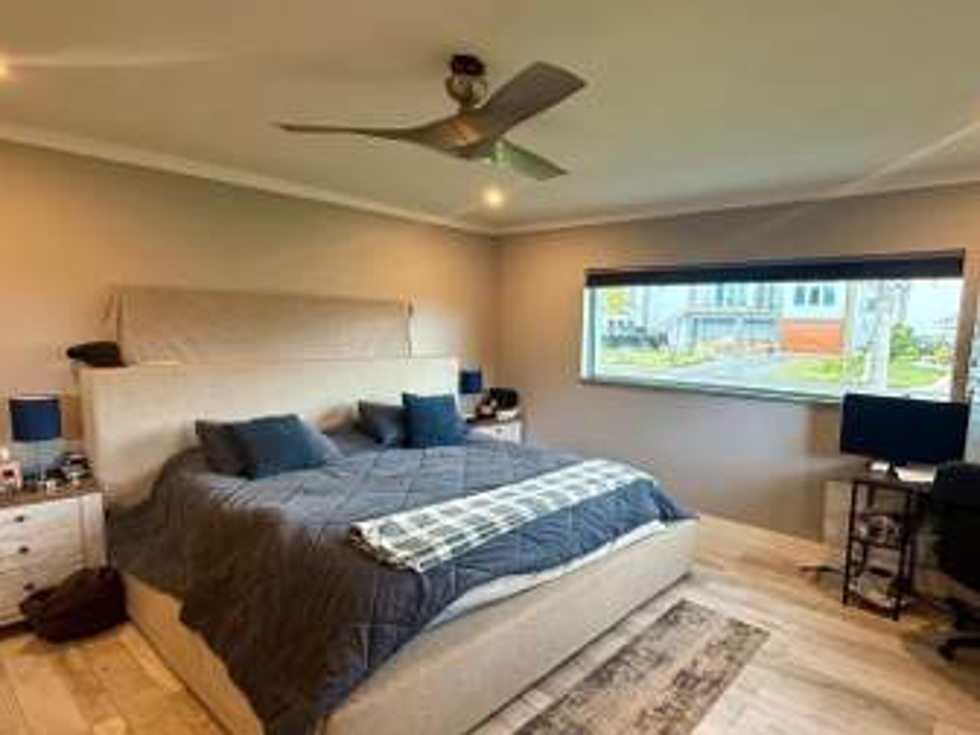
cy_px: 400
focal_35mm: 20
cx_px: 583
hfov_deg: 80.9
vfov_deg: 65.9
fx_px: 566
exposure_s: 1/120
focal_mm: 2.22
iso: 400
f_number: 2.2
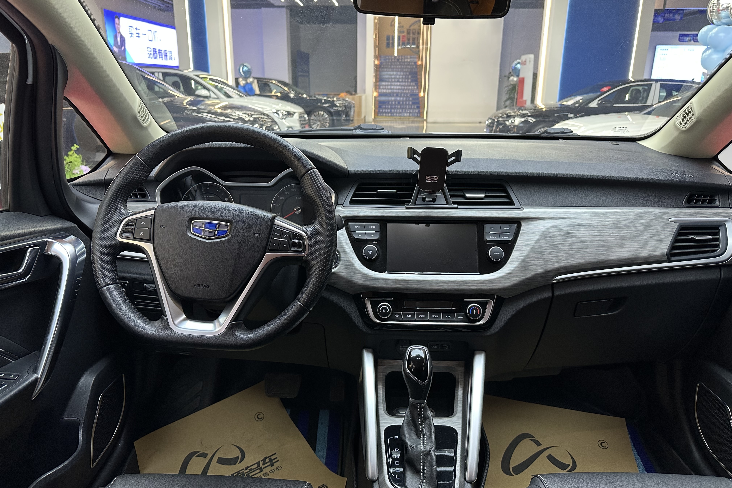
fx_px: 508
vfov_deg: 51.3
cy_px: 249
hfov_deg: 71.5
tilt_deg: -17.0
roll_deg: -0.8
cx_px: 366
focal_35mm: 25
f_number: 1.78
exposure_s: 1/50
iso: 250
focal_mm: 6.86
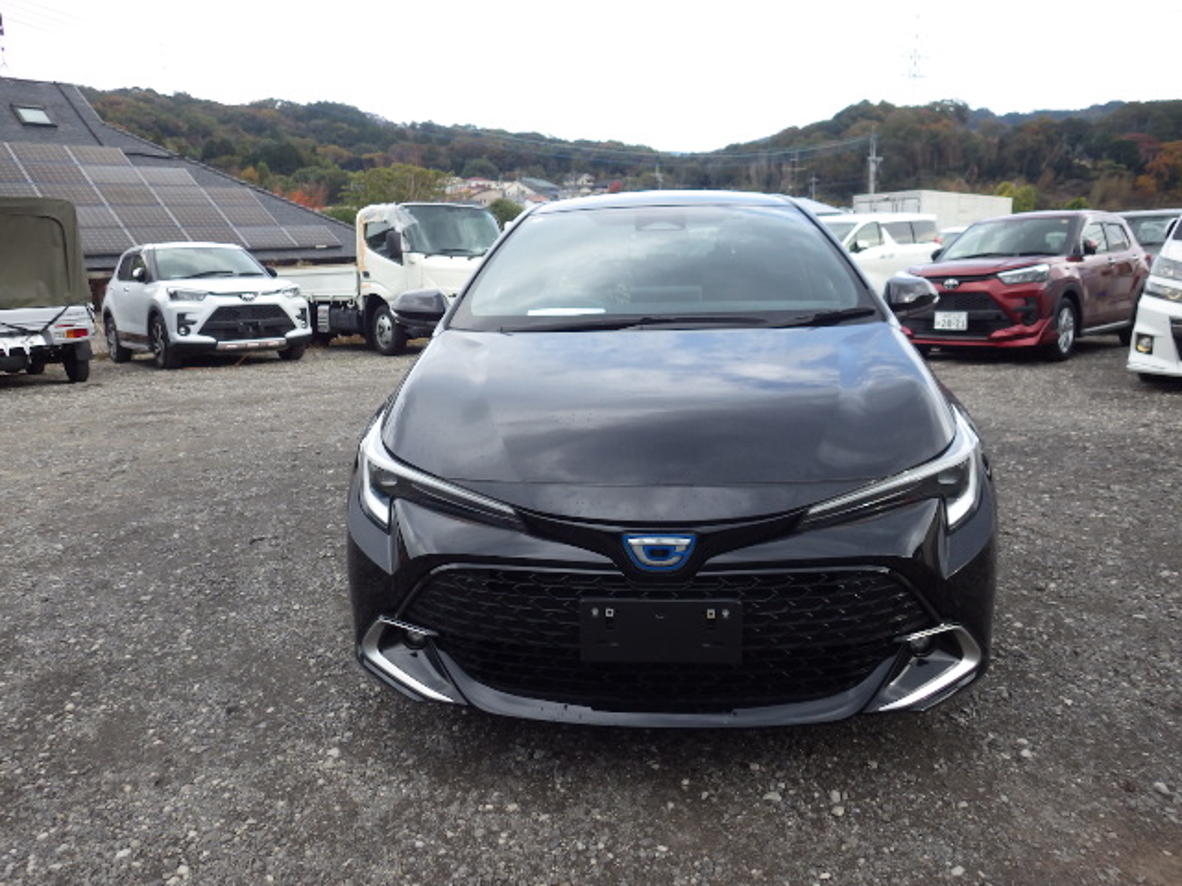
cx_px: 591
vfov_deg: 54.9
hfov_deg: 69.4
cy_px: 443
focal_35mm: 25
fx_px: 854
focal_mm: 4.5
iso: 125
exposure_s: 1/250
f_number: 2.8
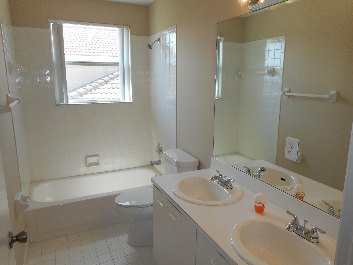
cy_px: 132
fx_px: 255
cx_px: 176
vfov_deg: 54.9
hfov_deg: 69.4
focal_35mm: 25
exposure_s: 1/60
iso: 80
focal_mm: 4.5
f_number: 3.7
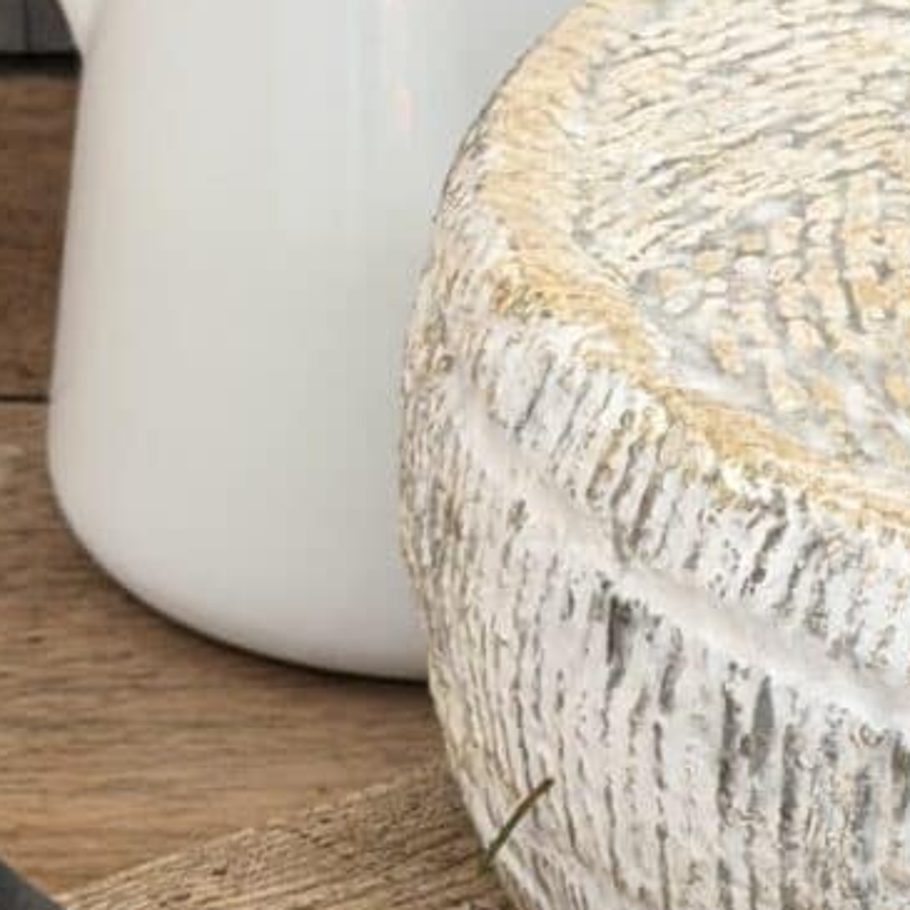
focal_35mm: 238
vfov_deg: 7.3
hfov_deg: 7.3
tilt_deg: -21.7
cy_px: -170
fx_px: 7079
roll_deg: +1.7
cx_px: 1264
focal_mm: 6.76
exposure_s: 1/60
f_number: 1.78
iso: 160
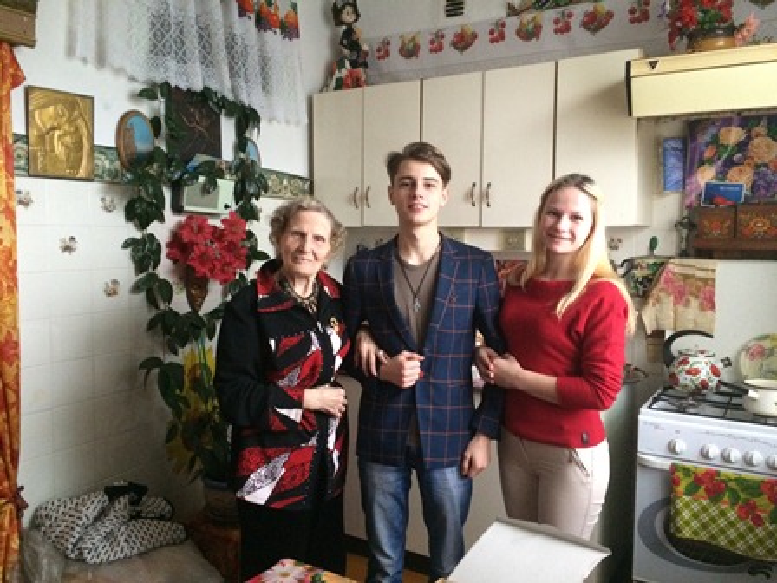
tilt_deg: -4.3
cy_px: 292
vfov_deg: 48.2
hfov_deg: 61.7
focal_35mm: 29
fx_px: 651
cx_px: 388
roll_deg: -0.9
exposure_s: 1/17
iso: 400
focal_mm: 4.15
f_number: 2.2
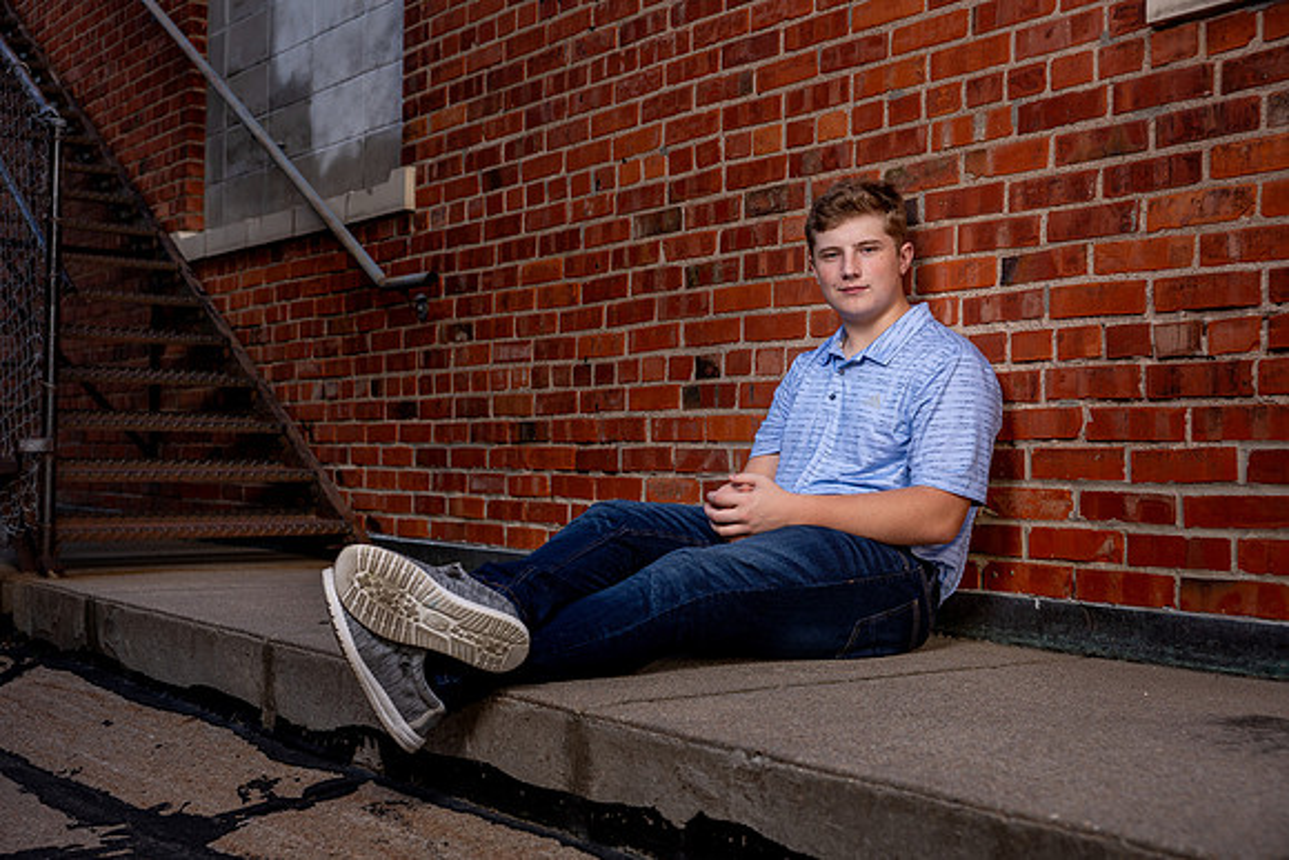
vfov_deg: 29.9
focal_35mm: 45
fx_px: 1612
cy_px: 430
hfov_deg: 43.6
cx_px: 644
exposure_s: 1/160
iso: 160
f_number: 4
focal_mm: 45
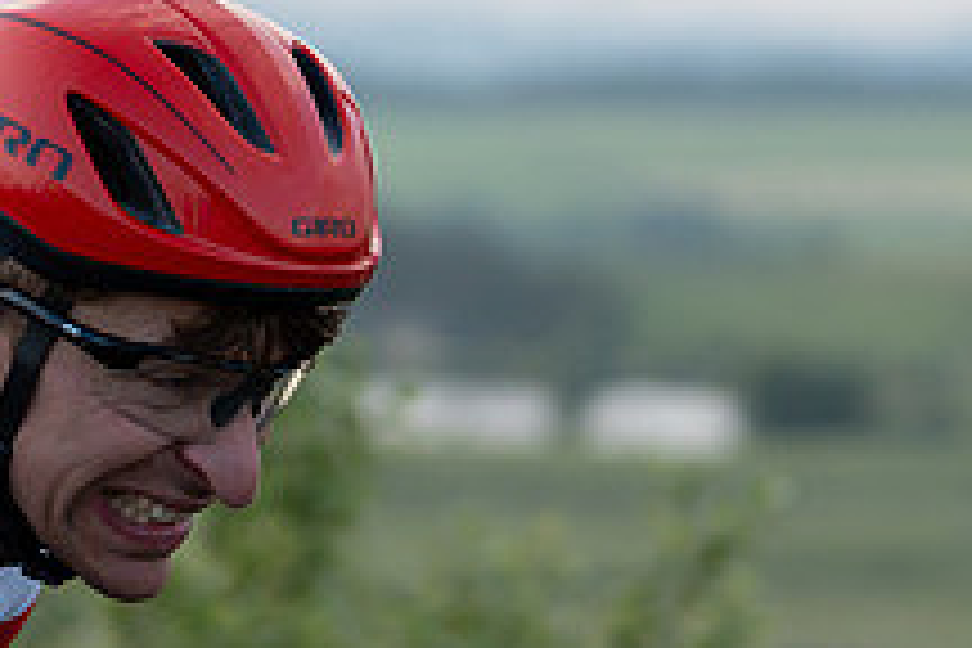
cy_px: -41
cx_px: -261
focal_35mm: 325
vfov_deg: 4.2
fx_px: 8774
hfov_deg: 6.3
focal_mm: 91
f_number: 3.2
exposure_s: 1/1250
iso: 400
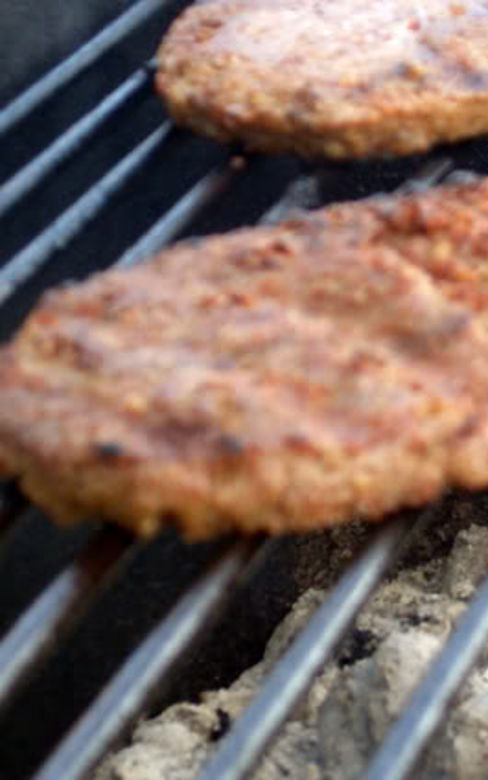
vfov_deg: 17.1
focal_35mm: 122
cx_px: 678
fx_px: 2596
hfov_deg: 10.5
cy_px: 434
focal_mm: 10.1
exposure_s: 1/60
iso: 120
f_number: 3.7
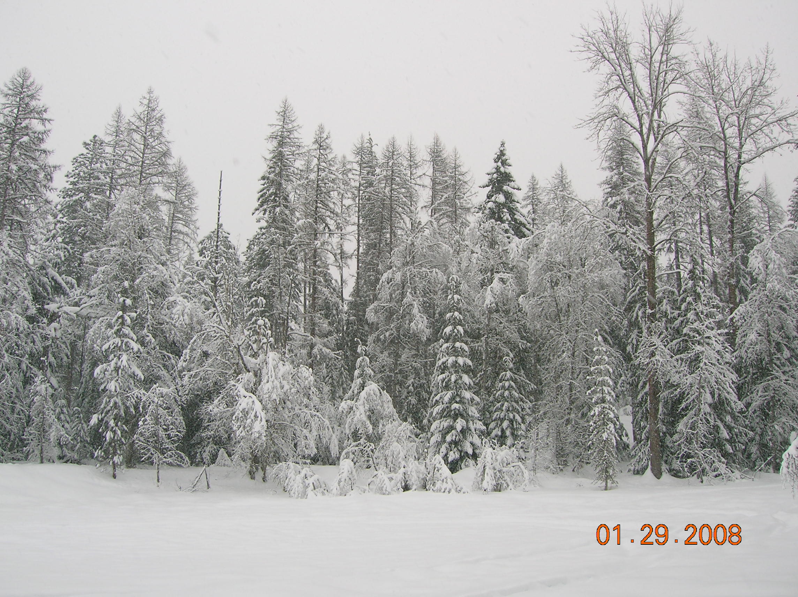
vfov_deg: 41.7
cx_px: 399
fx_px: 783
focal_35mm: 34
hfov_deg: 54.0
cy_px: 298
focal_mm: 5.7
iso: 50
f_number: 4.9
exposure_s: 1/146
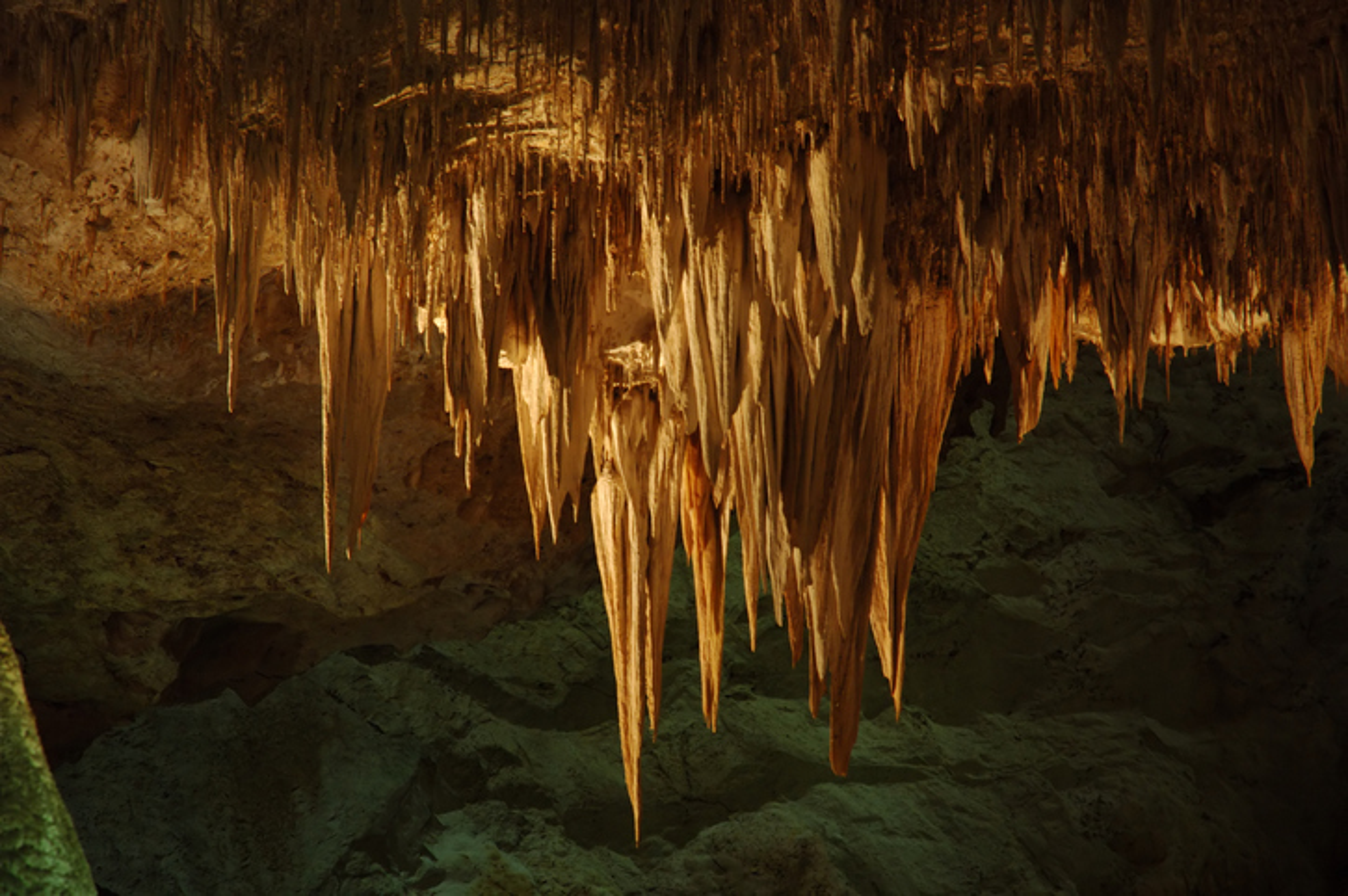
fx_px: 3928
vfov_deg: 13.0
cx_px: 674
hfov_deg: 19.5
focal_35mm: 105
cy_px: 448
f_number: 4.5
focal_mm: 70
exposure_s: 1
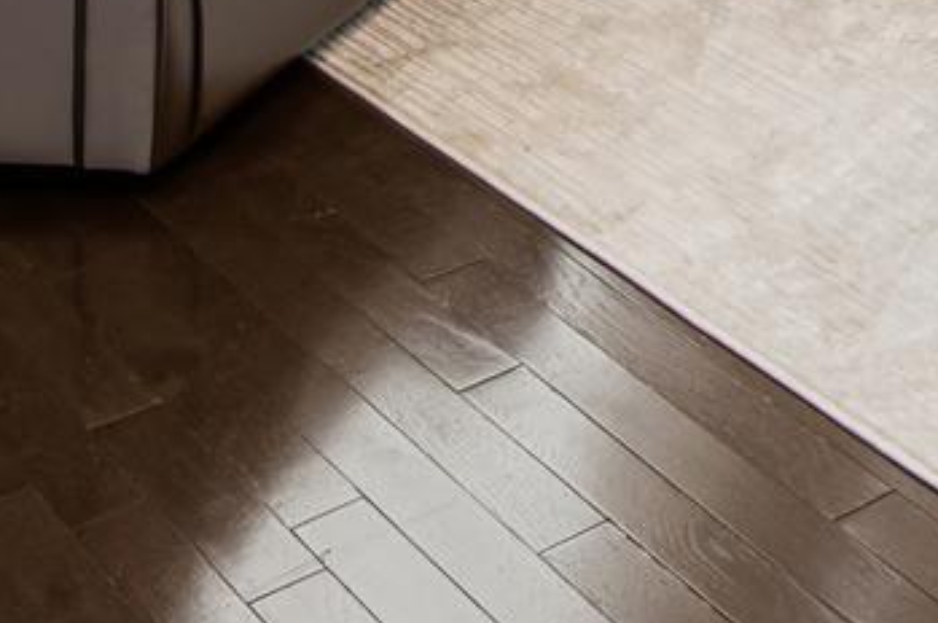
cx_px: 1419
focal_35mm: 94
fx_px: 2447
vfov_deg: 11.0
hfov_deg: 19.0
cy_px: -1088
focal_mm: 16
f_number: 10
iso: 250
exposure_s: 1/5
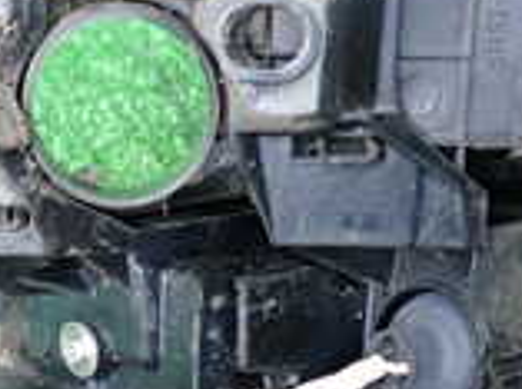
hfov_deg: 17.0
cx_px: 83
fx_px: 1730
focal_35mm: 115
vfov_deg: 12.6
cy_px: 432
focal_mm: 5.4
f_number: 2.3
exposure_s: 1/50
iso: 250
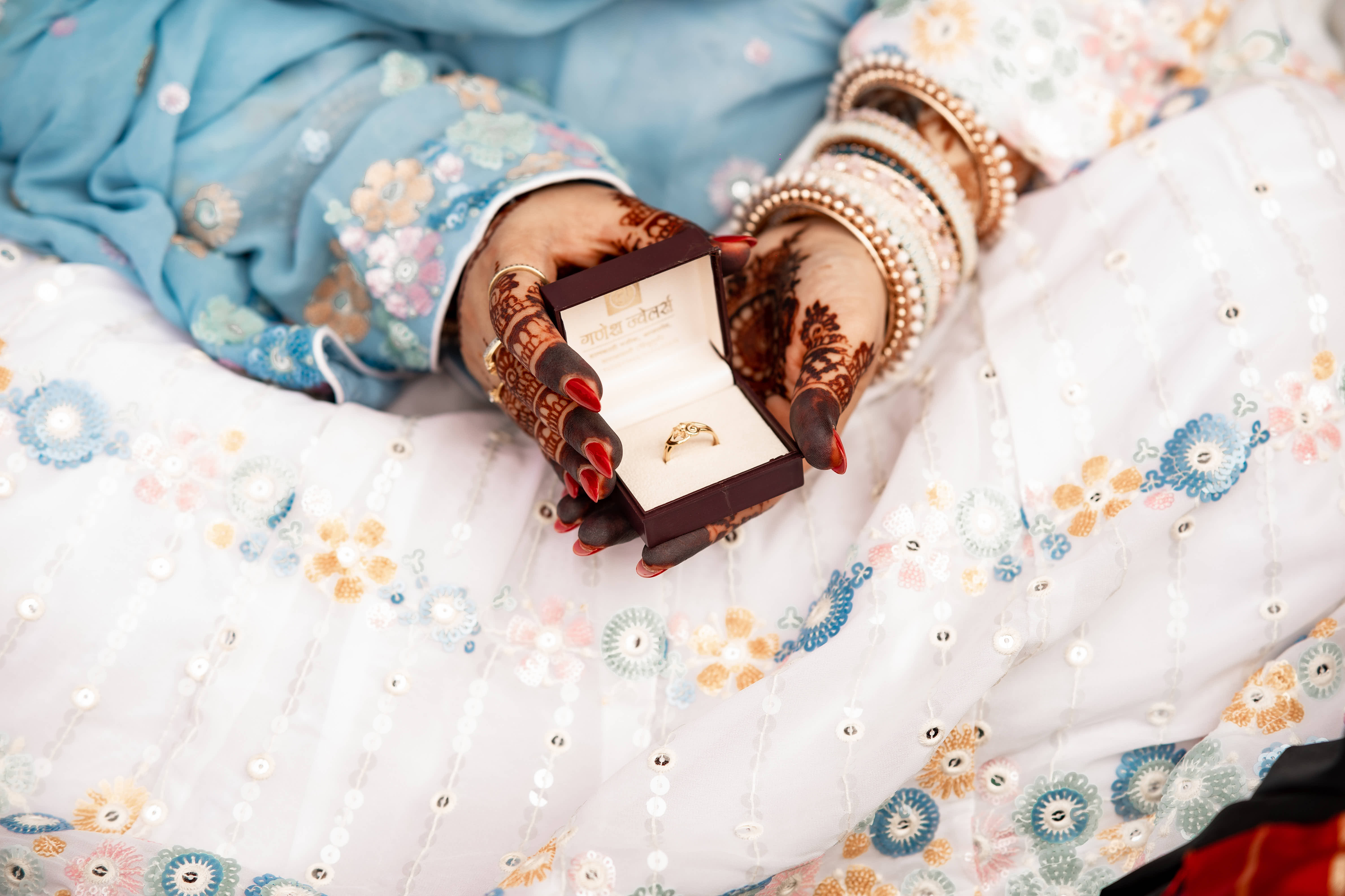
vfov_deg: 16.1
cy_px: 448
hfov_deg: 23.9
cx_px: 672
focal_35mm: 85
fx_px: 3175
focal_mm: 85
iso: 200
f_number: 2.5
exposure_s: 1/1000
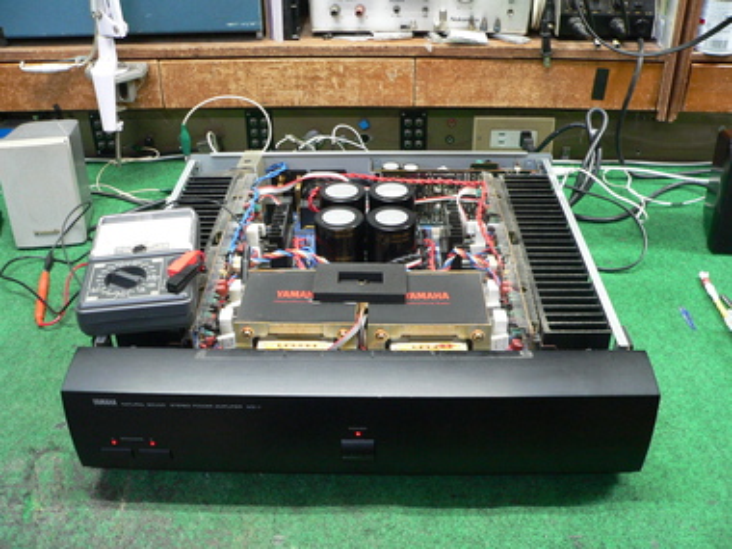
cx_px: 366
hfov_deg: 51.4
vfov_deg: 39.7
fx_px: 761
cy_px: 274
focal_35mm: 36
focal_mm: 6
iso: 200
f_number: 2.8
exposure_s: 1/8
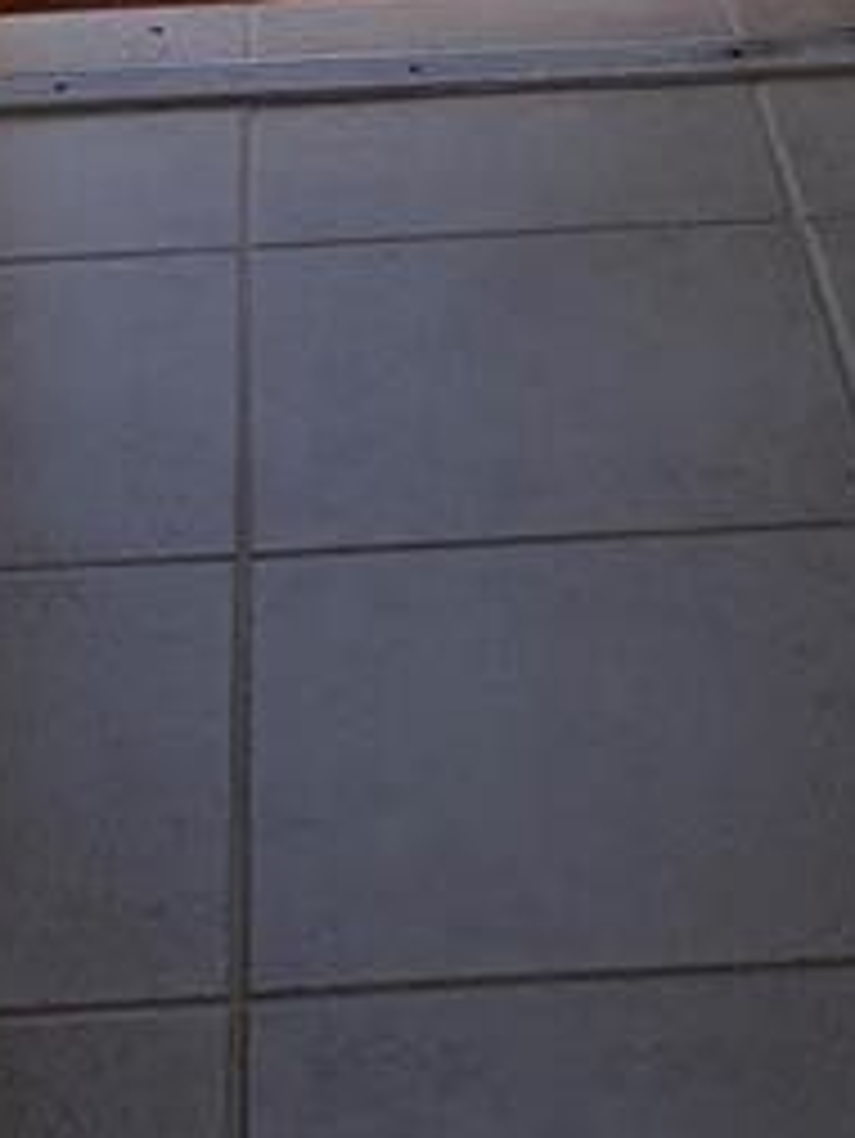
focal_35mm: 109
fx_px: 3587
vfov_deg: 15.3
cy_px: -981
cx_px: 382
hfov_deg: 13.6
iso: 12
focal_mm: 6.25
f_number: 1.7
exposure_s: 1/365
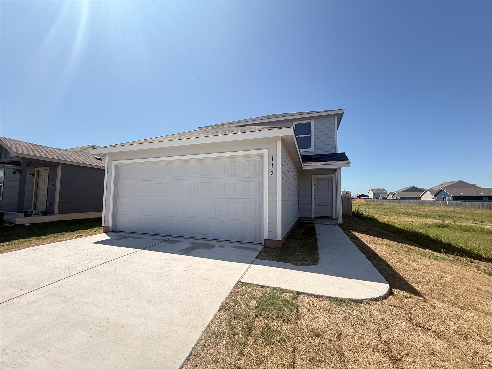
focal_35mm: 14
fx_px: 199
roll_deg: -1.0
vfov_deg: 85.7
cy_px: 184
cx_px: 246
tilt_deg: +5.2
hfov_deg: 102.1
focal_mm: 2.22
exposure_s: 1/1368
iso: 50
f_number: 2.2
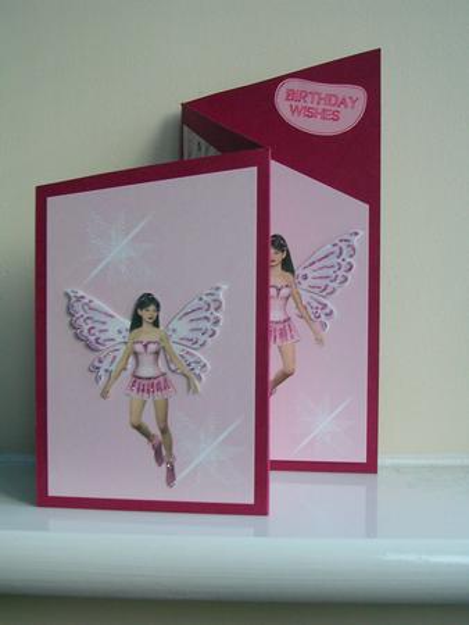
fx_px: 884
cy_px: 312
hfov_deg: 29.7
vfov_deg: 38.9
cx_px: 234
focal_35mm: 49
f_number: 3.1
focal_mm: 7.5
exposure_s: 1/5.7
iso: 120
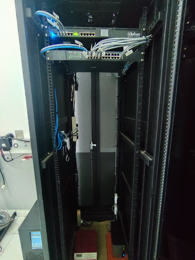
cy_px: 130
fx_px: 120
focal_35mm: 16
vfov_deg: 94.5
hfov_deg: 78.2
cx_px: 98
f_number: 2.2
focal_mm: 1.65
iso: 2632
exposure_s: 1/17
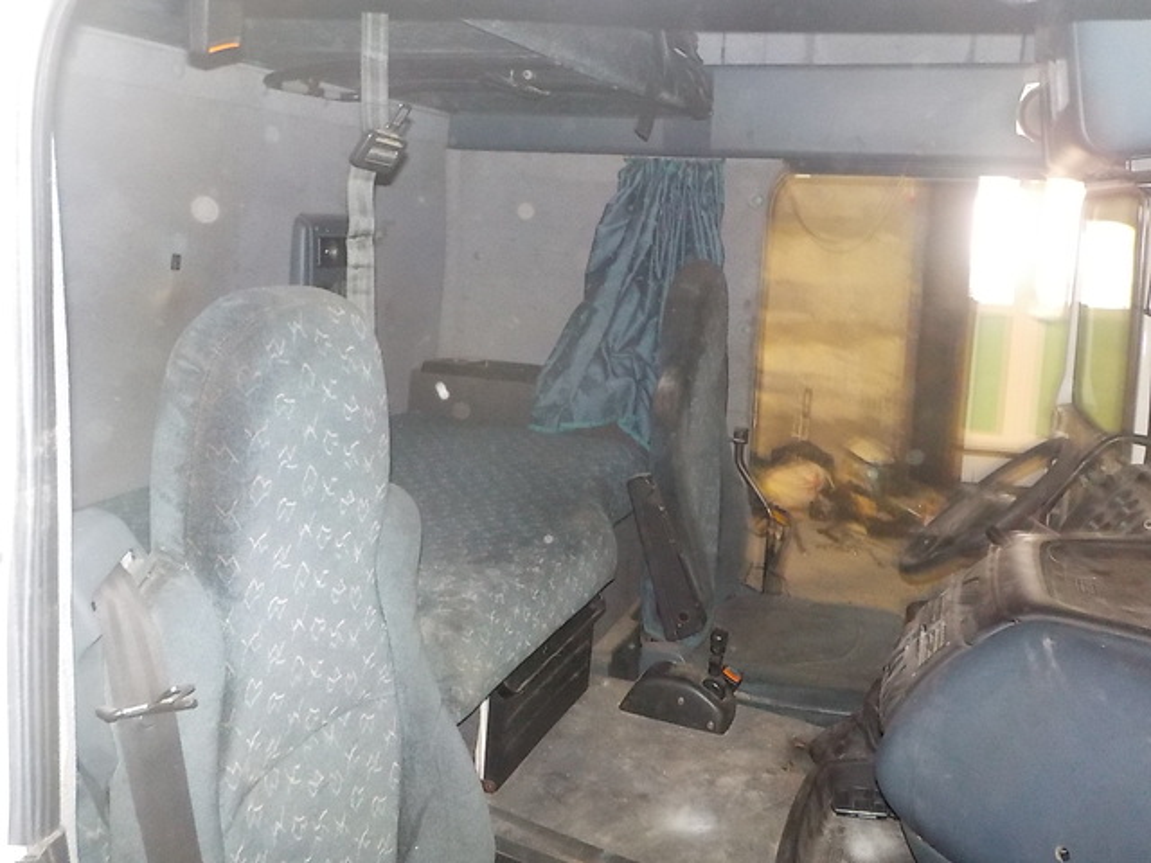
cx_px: 576
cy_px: 432
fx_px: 998
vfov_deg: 46.8
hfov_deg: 60.0
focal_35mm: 30
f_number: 3.3
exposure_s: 1/4
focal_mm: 4.1
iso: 800
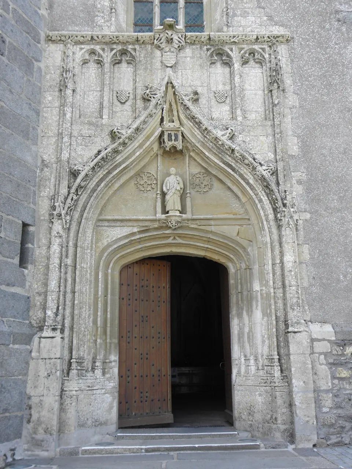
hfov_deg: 40.7
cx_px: 176
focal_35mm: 35
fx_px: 475
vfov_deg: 52.6
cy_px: 234
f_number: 4.5
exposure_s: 1/80
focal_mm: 6.24
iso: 64
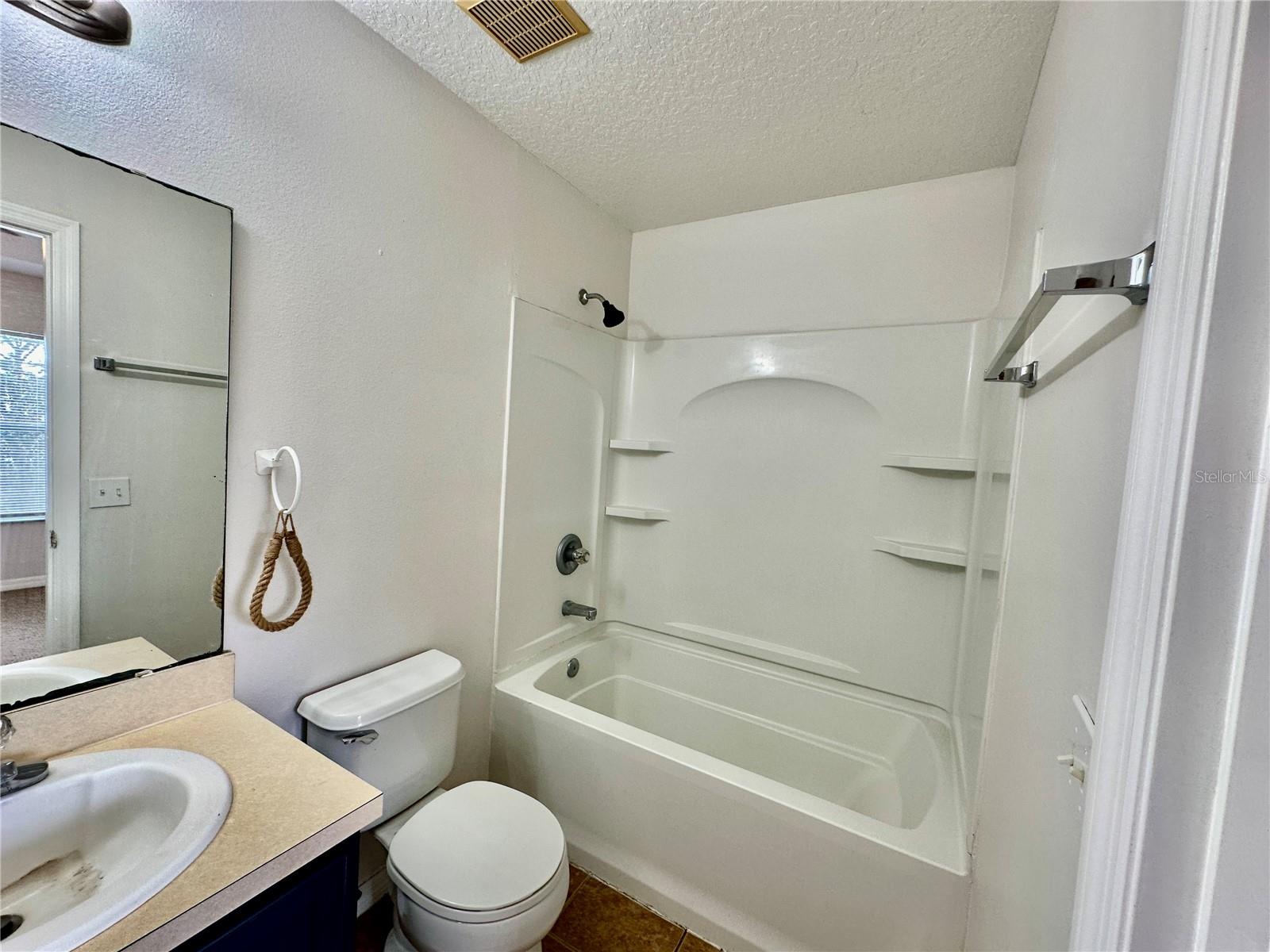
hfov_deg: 102.1
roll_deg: -3.4
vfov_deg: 85.7
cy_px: 476
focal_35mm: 14
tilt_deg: -2.5
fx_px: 514
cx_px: 635
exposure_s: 1/120
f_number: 2.2
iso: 125
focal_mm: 2.22
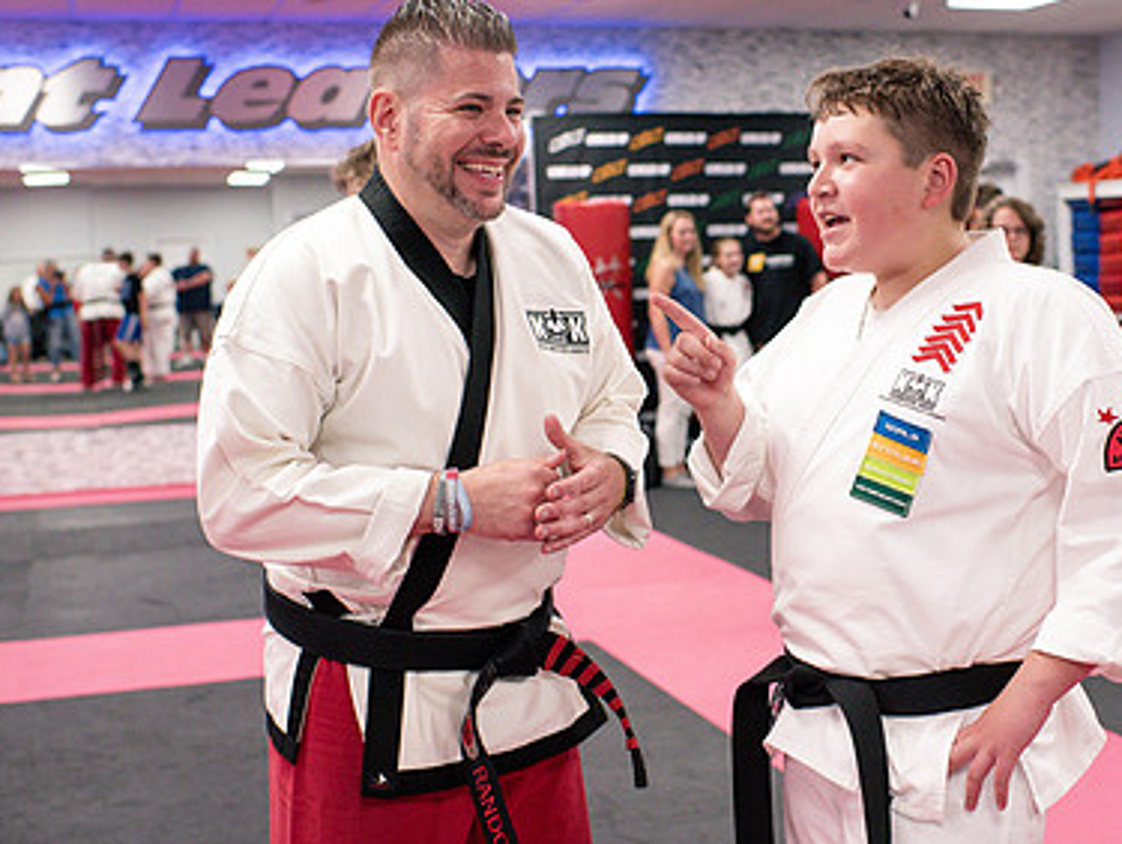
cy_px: 364
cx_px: 727
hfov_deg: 36.5
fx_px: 1687
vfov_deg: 28.0
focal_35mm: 52
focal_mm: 35
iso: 3200
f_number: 3.2
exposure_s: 1/400
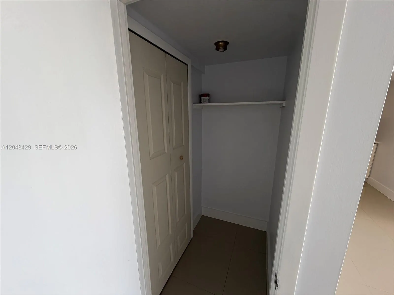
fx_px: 159
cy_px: 148
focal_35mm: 14
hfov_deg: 102.1
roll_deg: +0.9
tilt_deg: -13.2
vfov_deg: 85.7
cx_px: 197
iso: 125
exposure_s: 1/120
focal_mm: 2.22
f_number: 2.2
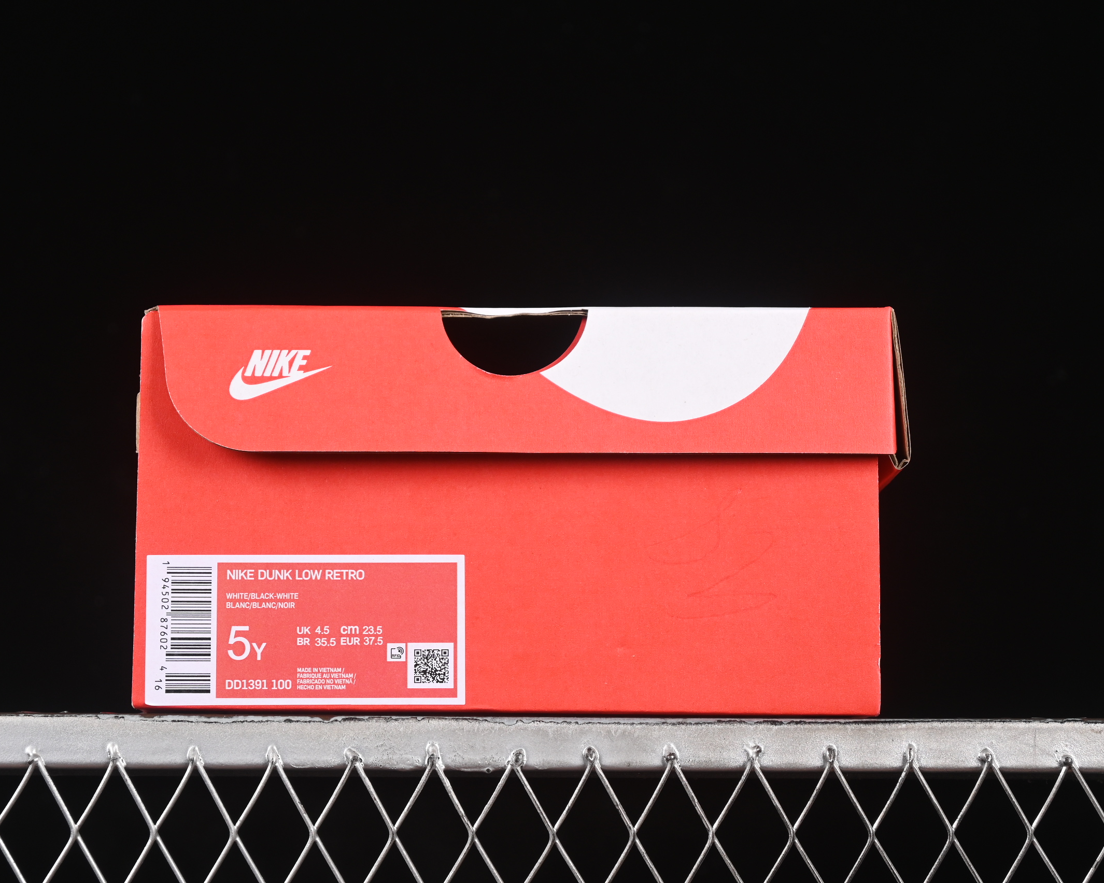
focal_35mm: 92
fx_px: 3006
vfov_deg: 16.7
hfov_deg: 20.8
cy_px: 416
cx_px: 501
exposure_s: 1/60
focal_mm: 50
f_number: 6.3
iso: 160
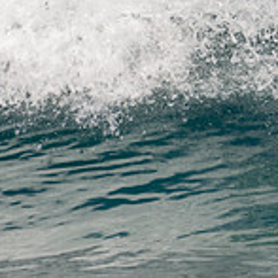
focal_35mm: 2518
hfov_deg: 0.7
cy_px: 12
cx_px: 524
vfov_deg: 0.7
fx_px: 22879
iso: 500
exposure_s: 1/1250
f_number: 5.6
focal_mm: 500
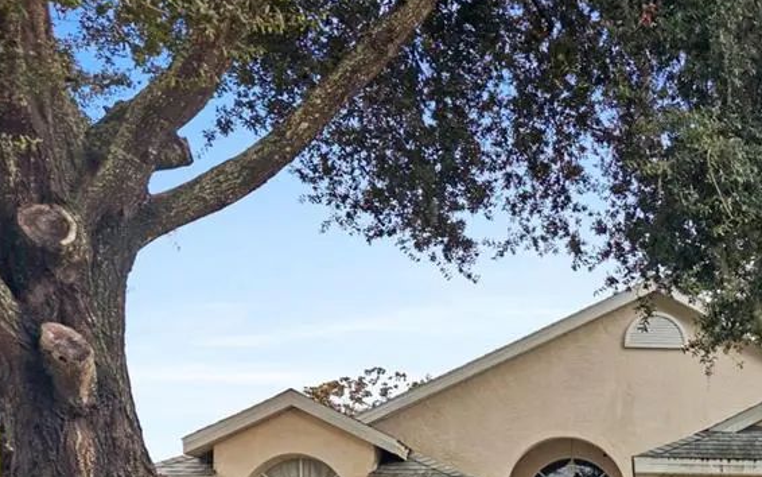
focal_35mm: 46
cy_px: 483
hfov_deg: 41.5
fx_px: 955
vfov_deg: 26.4
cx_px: 614
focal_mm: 8.67
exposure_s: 1/320
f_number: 1.8
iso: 100
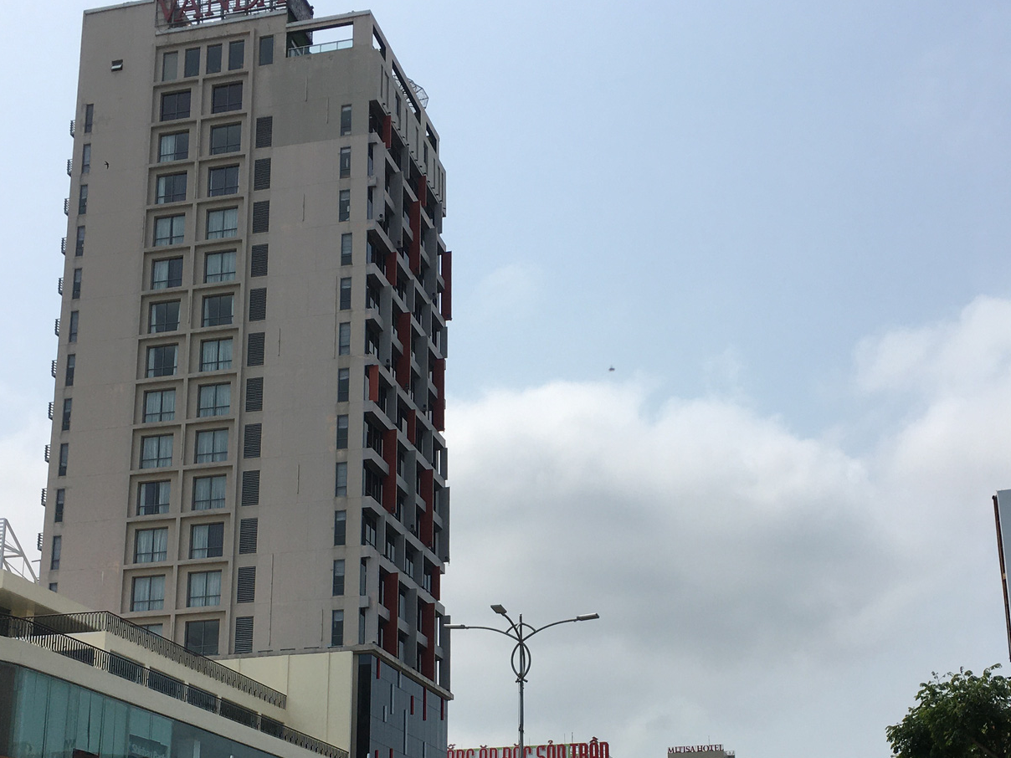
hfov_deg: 39.6
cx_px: 544
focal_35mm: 48
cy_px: 599
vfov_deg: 29.6
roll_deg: +0.1
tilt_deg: +16.3
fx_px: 1402
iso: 25
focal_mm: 4.15
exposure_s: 1/3344
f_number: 2.2
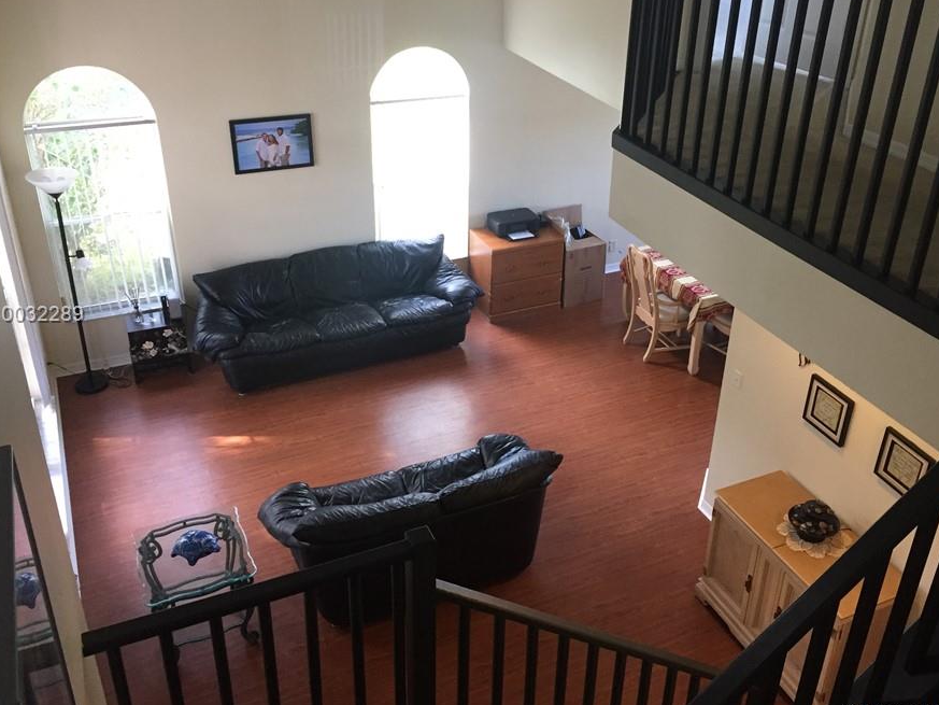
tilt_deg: -27.5
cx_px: 523
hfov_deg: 53.8
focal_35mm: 34
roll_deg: -3.0
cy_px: 315
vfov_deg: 41.7
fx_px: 922
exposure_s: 1/30
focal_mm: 4.15
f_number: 2.2
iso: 160
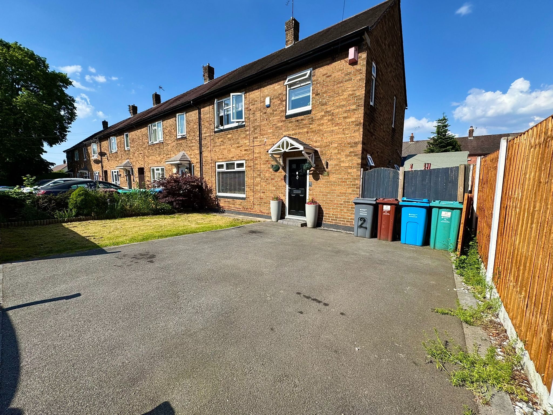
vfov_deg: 85.7
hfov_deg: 102.1
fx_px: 224
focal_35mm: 14
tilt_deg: -6.9
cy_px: 208
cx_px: 276
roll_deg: +0.0
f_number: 2.2
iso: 40
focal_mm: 2.22
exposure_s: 1/1672
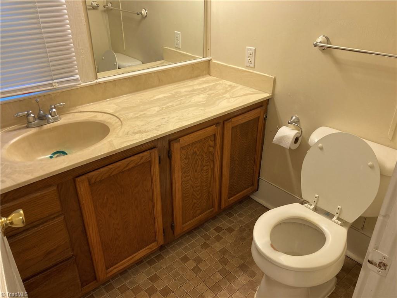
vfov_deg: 49.7
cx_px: 198
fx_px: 321
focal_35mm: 28
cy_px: 149
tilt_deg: -27.7
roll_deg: +0.2
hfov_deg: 63.4
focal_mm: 3.99
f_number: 1.8
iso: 50
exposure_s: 1/60
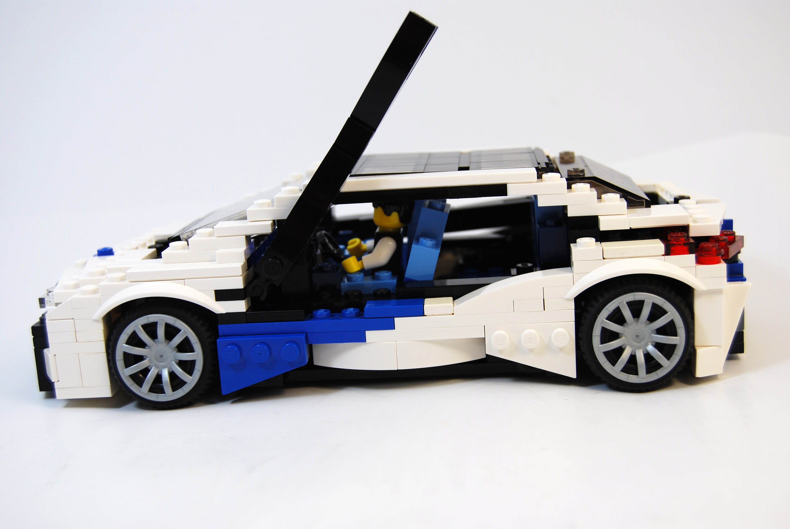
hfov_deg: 37.8
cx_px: 395
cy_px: 264
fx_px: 1153
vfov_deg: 25.8
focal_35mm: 52
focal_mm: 35
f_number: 5.6
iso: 160
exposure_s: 1/125
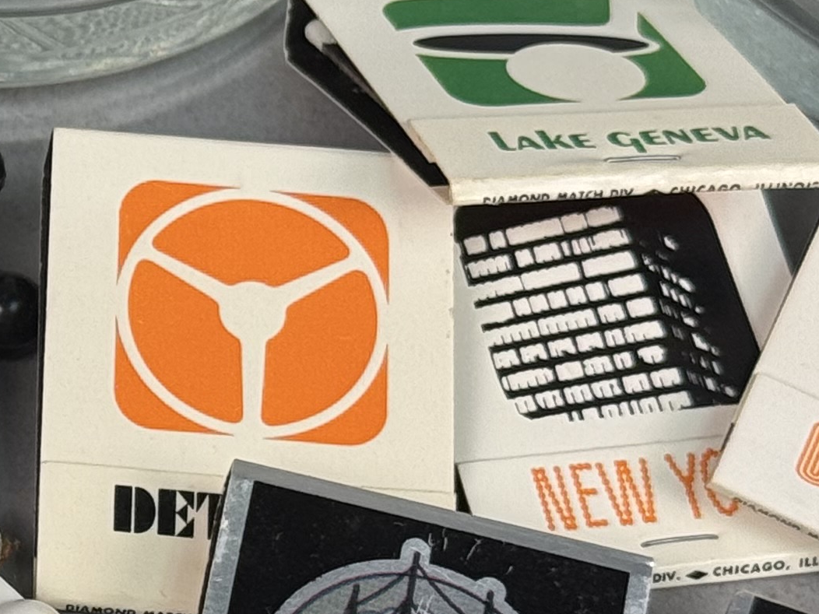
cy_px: 321
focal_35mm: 184
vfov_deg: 8.1
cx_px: -619
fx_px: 4353
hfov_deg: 10.2
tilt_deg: -50.2
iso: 64
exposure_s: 1/120
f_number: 1.78
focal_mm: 6.76
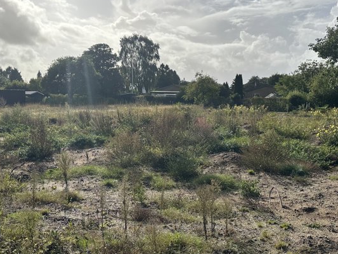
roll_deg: -1.2
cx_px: 173
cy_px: 145
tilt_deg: -7.7
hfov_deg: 51.3
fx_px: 352
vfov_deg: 39.6
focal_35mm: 36
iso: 80
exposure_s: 1/8197
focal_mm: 6.86
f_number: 1.78
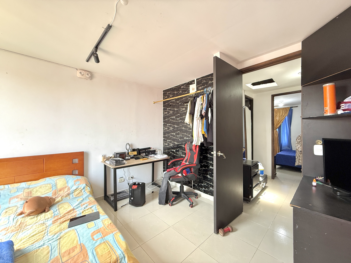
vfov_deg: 85.7
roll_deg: +0.3
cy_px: 132
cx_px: 176
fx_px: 142
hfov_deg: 102.1
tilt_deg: +0.1
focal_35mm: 14
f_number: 2.2
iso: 250
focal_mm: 2.22
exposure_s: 1/99
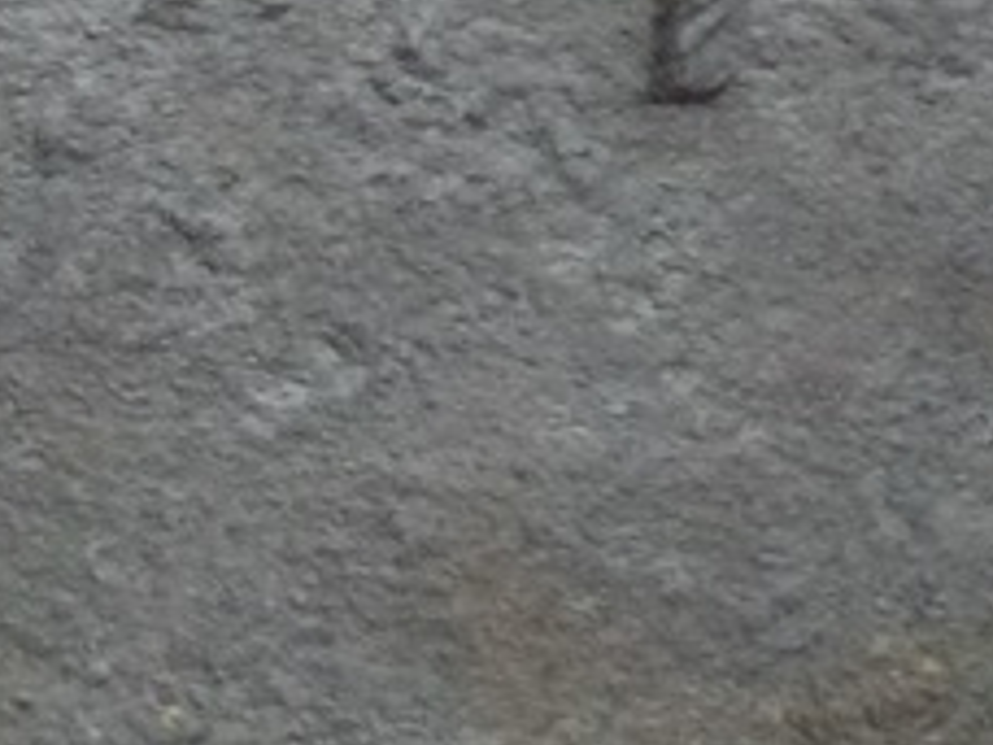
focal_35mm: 258
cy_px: -911
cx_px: -1141
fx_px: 7401
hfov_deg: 7.3
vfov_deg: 5.6
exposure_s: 1/50
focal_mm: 8.7
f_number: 4.1
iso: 400
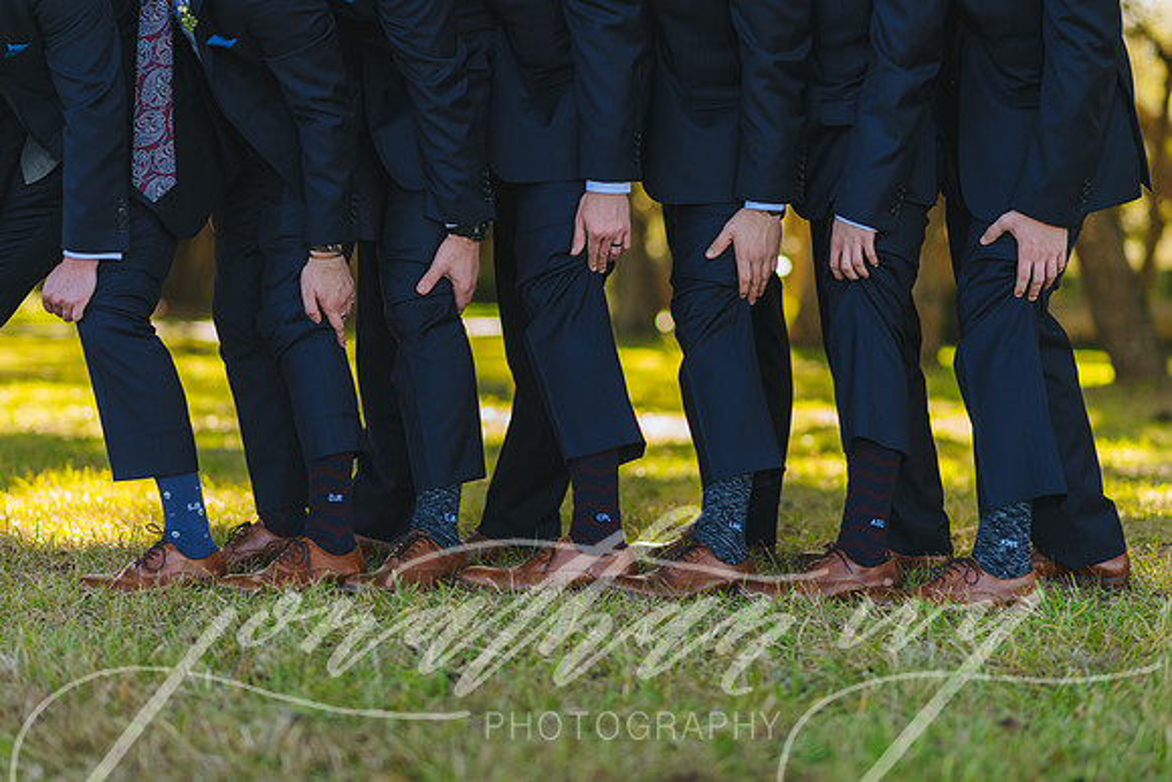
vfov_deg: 14.6
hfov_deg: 21.7
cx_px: 586
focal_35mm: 94
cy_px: 350
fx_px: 3060
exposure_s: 1/800
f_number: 2.2
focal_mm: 85
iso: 200
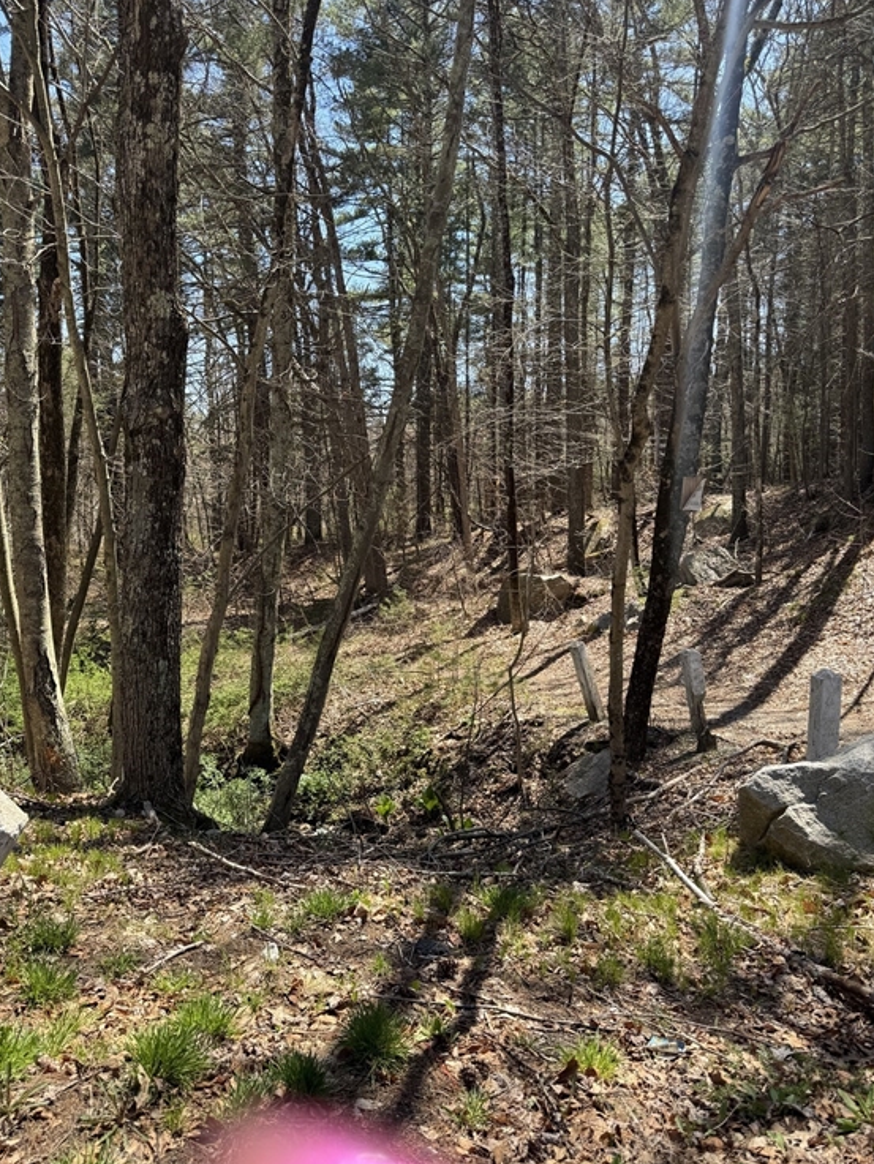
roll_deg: -0.6
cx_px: 430
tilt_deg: -6.7
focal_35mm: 25
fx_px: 841
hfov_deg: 54.9
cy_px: 569
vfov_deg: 69.4
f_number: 1.78
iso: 80
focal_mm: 6.76
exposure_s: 1/938
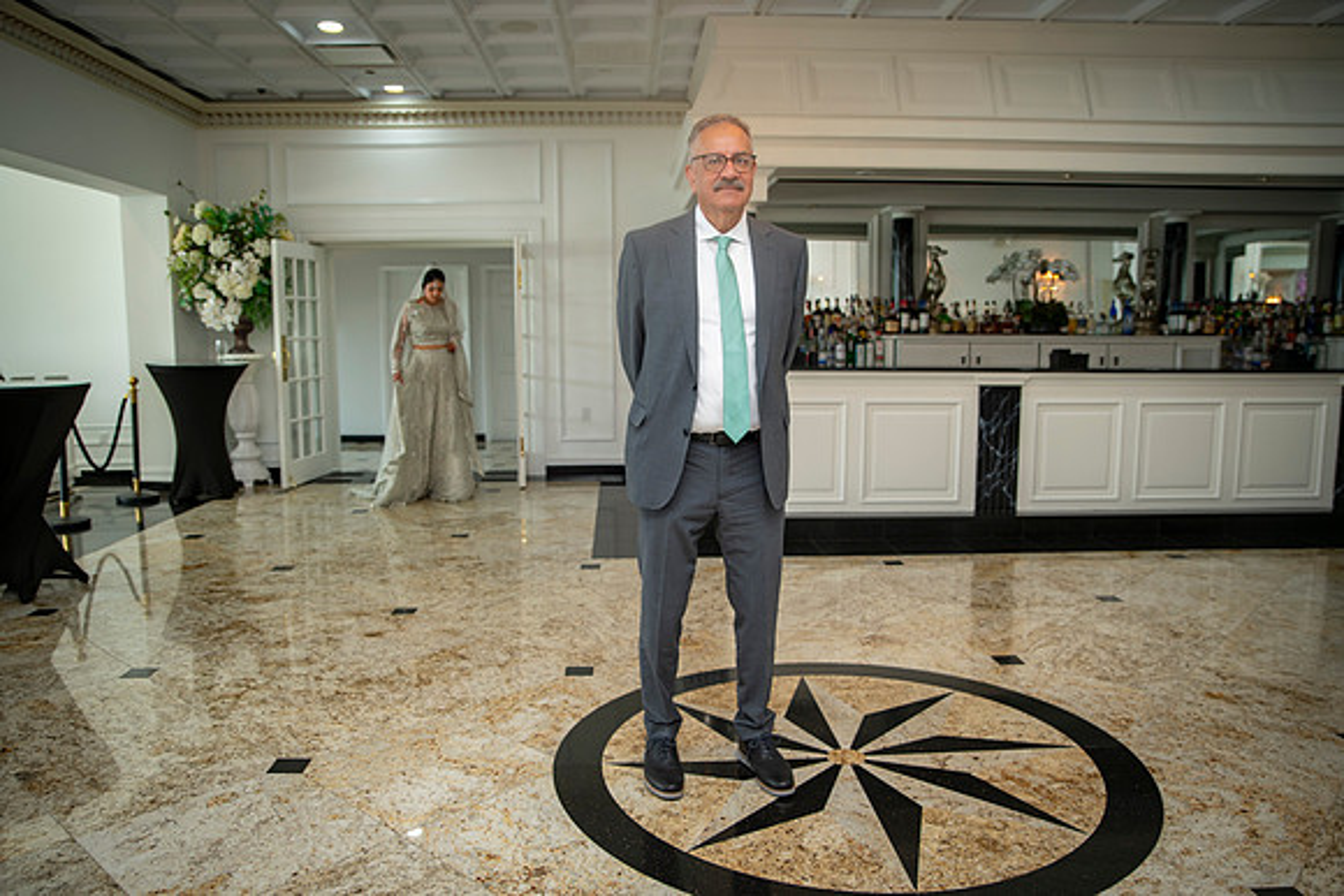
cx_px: 666
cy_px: 442
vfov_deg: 48.5
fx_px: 996
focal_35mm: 27
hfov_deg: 68.0
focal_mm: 26
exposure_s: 1/80
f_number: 2.8
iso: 200
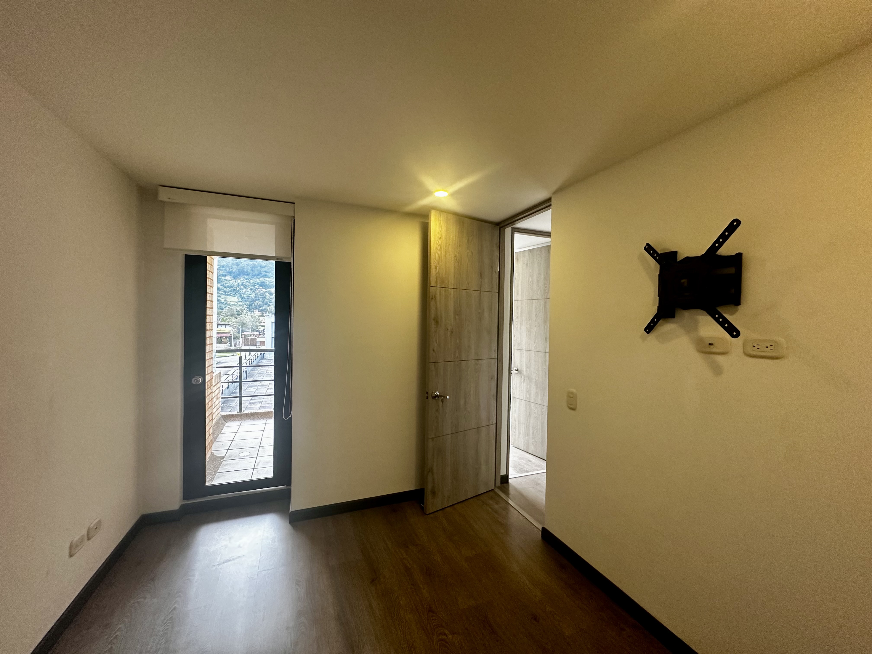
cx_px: 436
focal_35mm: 14
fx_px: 353
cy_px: 327
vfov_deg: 85.7
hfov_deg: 102.1
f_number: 2.2
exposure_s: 1/120
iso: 250
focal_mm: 2.22
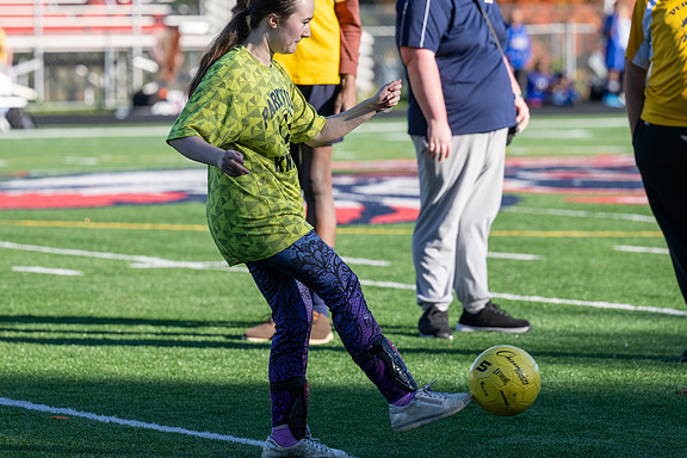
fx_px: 4580
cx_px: 274
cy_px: 207
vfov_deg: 5.7
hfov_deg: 8.6
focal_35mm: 240
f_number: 4.5
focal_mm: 165
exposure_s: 1/1600
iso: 280
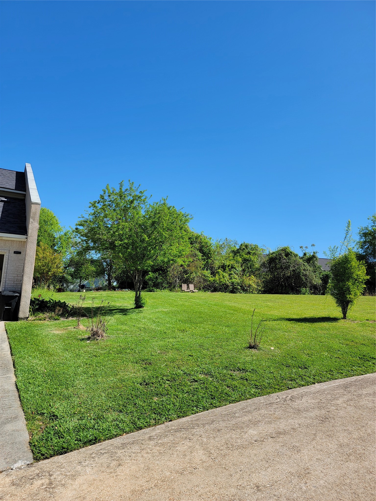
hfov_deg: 56.8
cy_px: 250
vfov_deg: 71.6
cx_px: 188
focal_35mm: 24
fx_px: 348
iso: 16
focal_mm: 6.7
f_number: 1.8
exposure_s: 1/1005
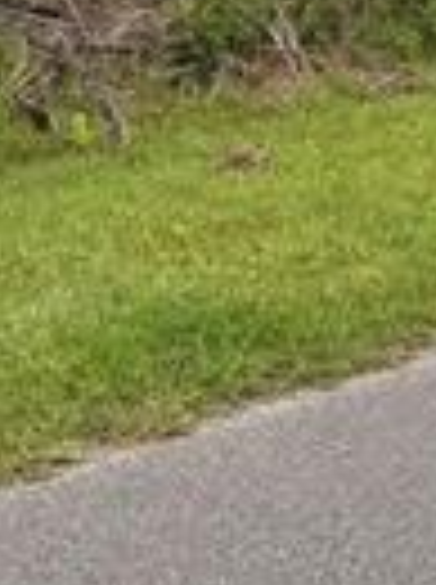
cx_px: 423
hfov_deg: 10.3
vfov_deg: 13.2
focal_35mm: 142
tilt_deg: -1.9
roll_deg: -0.4
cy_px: -288
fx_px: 2393
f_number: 1.78
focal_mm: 6.76
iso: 80
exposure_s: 1/3279
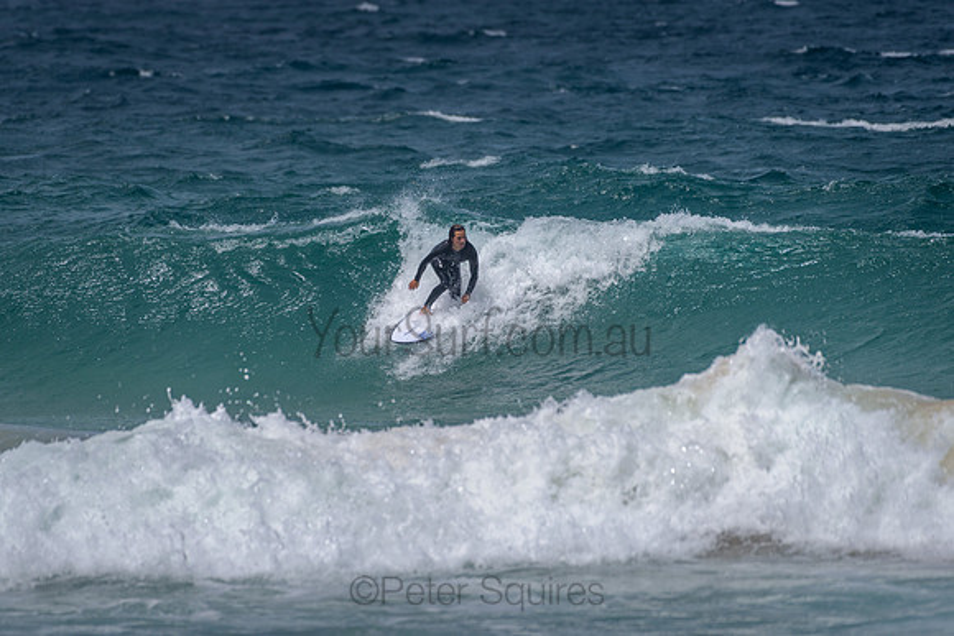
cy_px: 272
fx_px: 16257
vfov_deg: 2.2
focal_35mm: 613
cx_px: 390
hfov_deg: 3.4
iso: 72
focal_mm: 500
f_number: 5.6
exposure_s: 1/2000
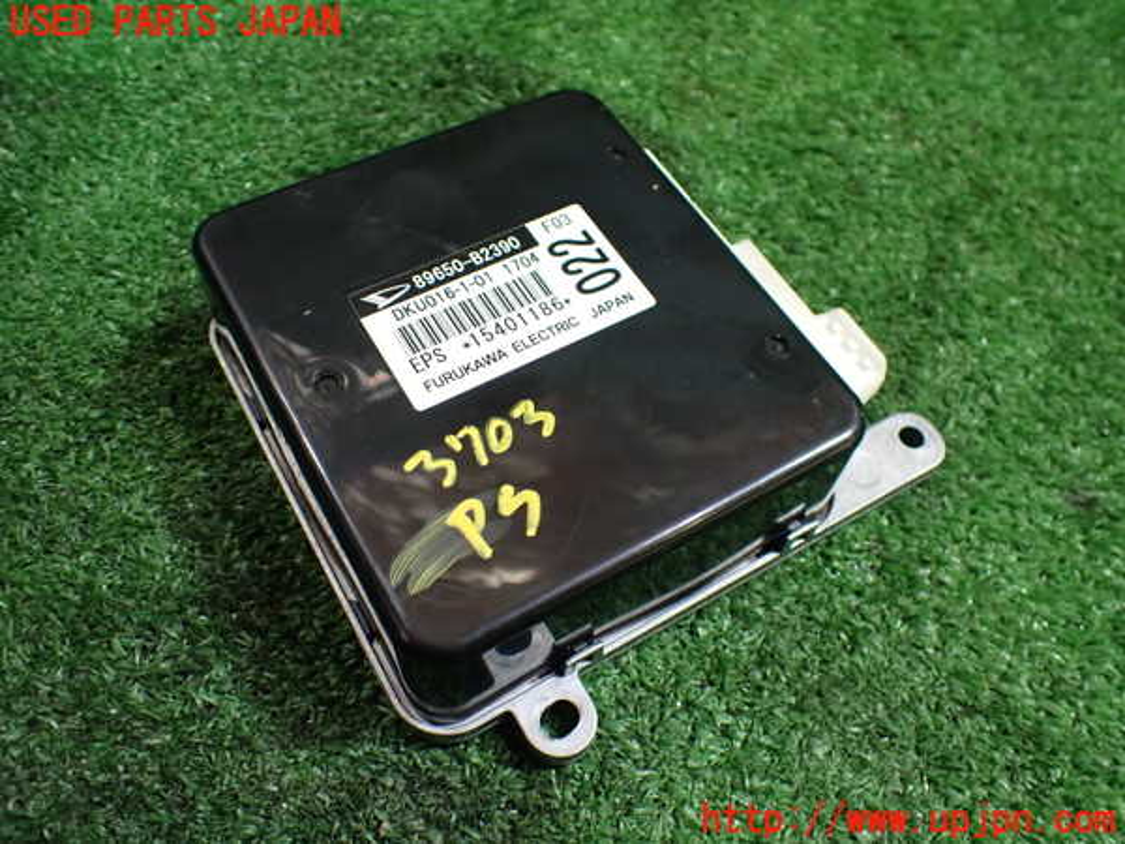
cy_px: 422
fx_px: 975
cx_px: 562
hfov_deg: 60.0
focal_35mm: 30
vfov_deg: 46.8
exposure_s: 1/125
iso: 800
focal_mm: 5.4
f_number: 2.3
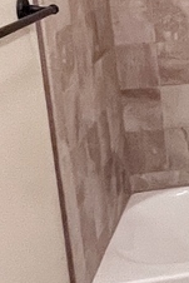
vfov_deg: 23.1
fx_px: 676
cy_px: 40
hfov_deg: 12.1
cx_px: 478
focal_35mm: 86
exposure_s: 1/60
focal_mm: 1.57
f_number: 1.8
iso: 400
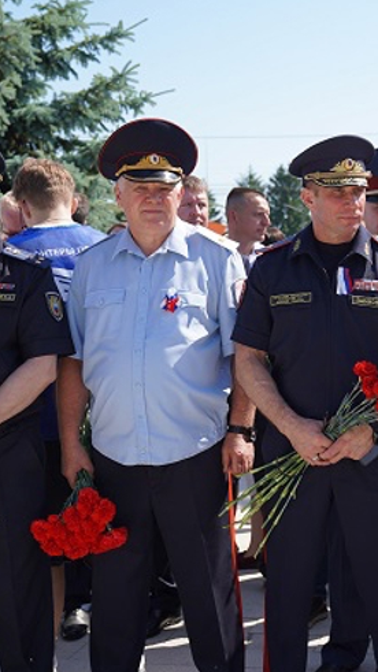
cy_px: 337
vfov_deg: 32.8
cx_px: 359
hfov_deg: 18.4
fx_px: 1141
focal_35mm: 64
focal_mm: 40
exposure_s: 1/500
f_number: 4.5
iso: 100
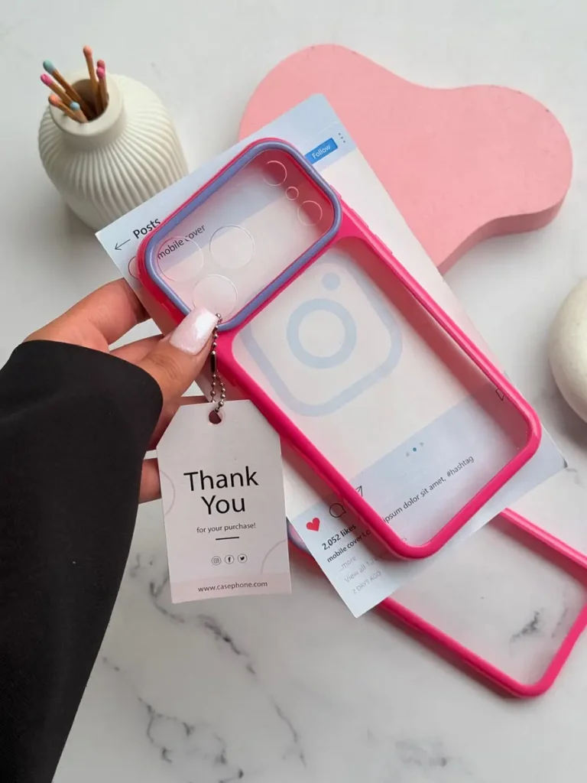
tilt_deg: -75.1
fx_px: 1085
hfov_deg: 30.3
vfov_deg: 39.7
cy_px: 392
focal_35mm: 48
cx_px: 294
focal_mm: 6.76
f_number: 1.78
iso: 80
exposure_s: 1/762
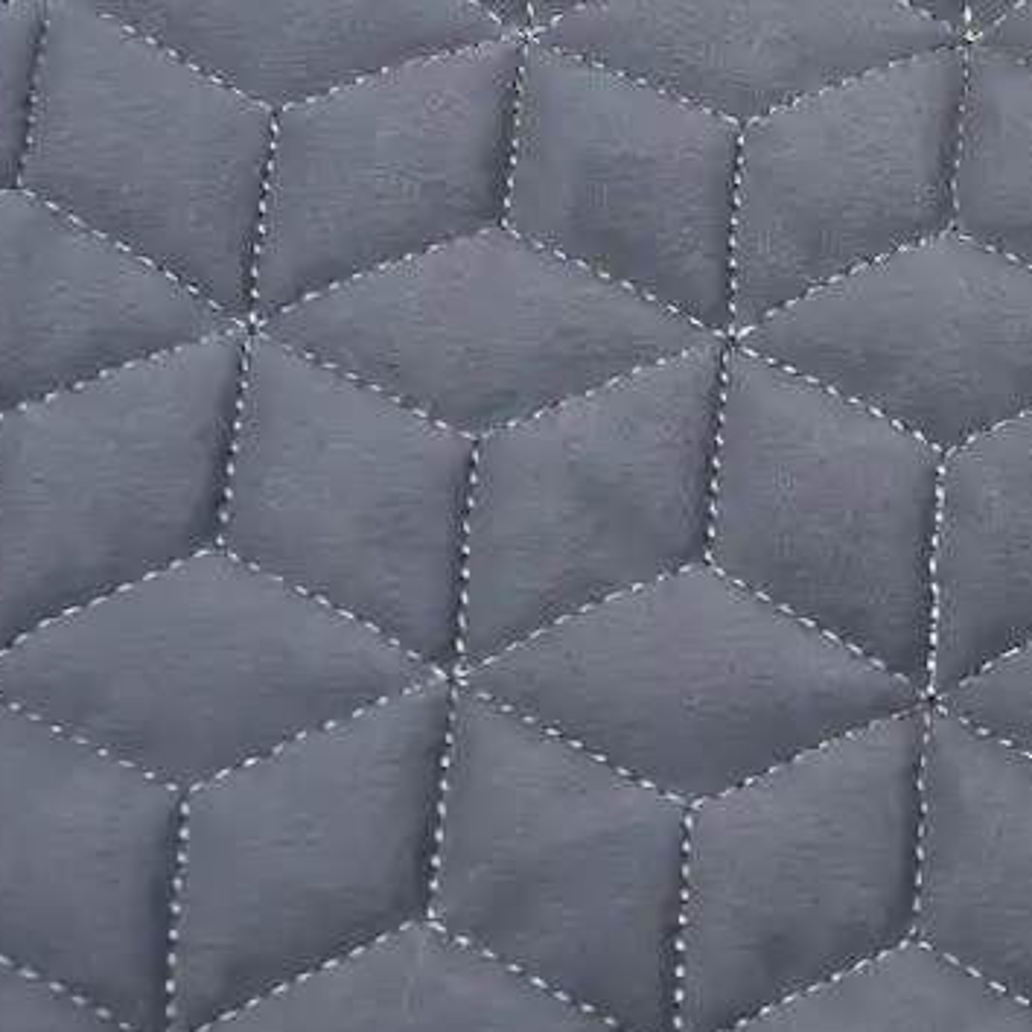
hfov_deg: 10.2
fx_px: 5667
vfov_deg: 10.4
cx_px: 1367
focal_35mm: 168
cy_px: 596
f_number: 11
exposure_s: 1/125
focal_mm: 70
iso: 250
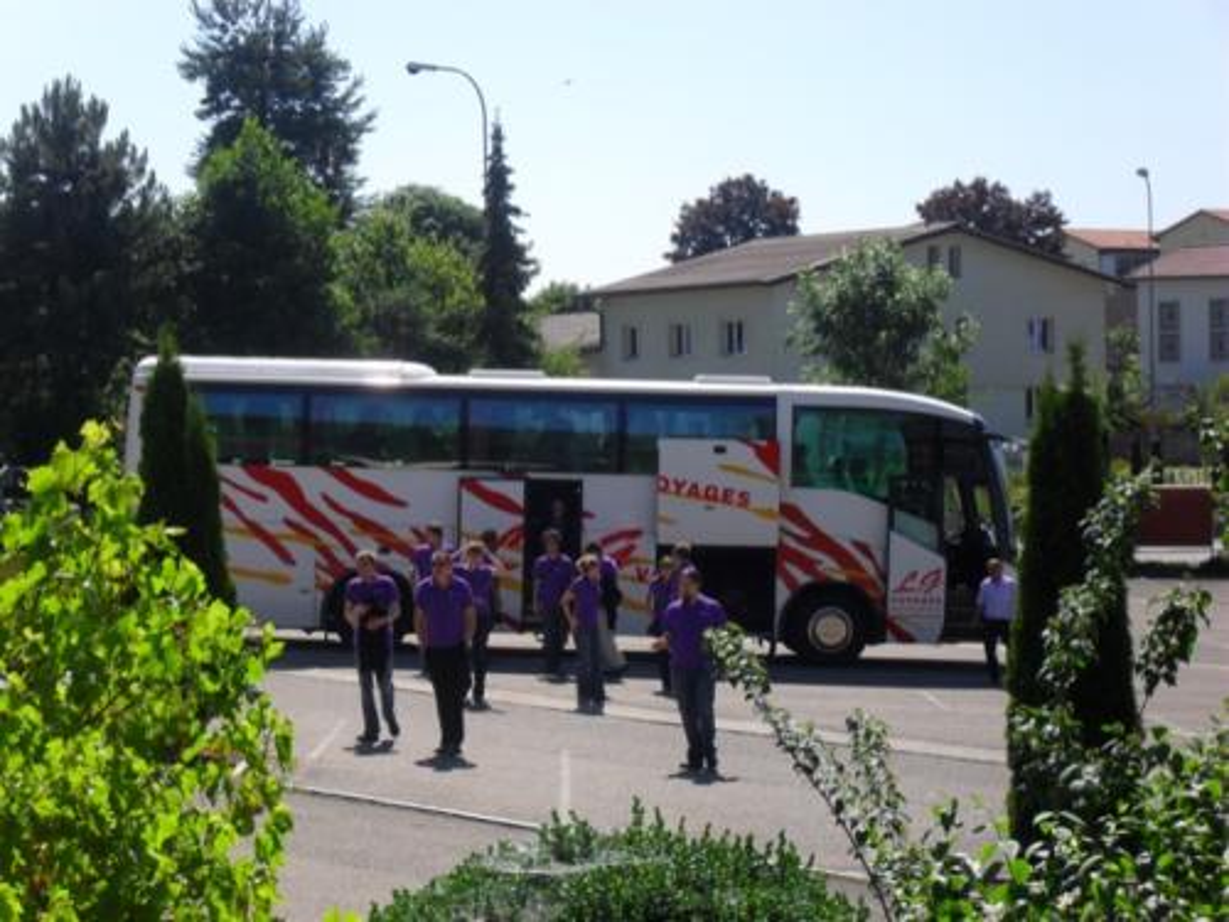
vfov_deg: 16.6
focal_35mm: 89
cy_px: 461
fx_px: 3160
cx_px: 614
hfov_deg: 22.0
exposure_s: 1/500
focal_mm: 15.7
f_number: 5.5
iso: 100
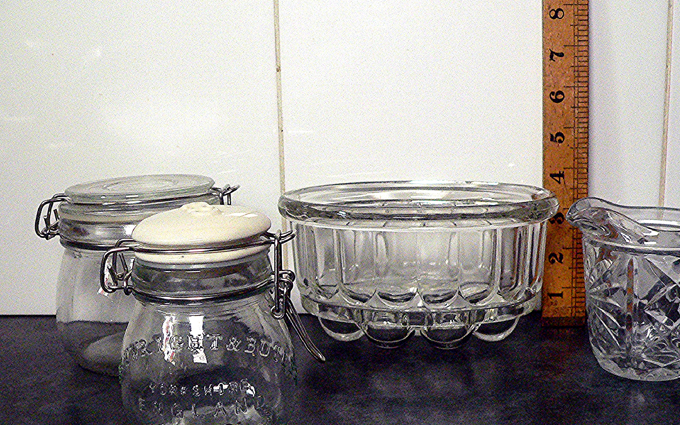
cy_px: 264
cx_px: 371
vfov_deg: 29.8
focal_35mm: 43
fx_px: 797
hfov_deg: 46.2
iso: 400
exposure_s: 1/80
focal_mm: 6
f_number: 2.8
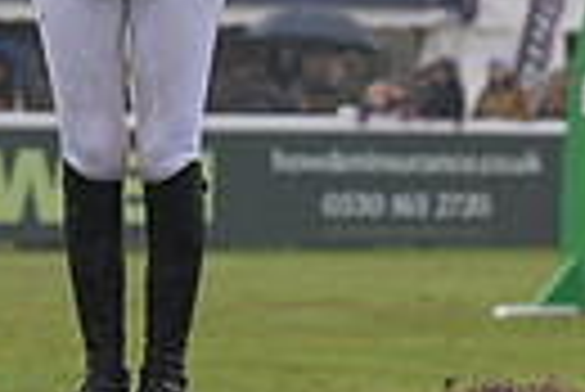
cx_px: 1174
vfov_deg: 2.4
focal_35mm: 578
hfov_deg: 3.5
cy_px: -88
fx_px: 9403
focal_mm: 130
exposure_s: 1/1000
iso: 900
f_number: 5
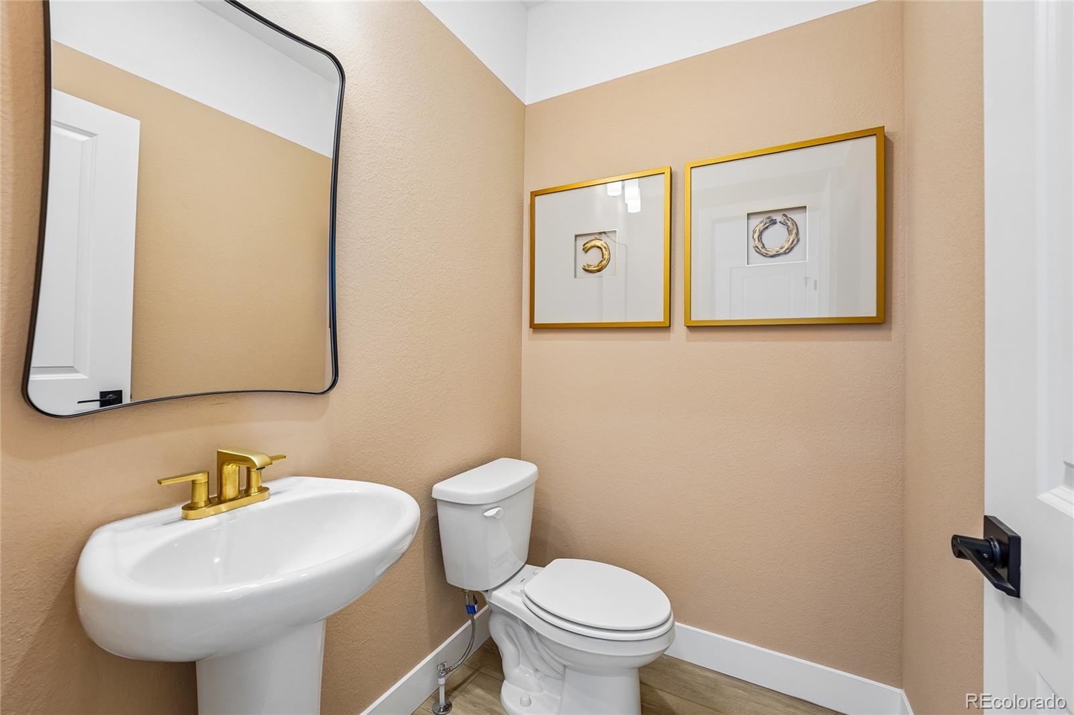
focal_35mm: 15
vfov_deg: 78.8
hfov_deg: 101.9
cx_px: 537
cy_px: 358
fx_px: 435
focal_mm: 14.6
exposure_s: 1/15
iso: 400
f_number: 8
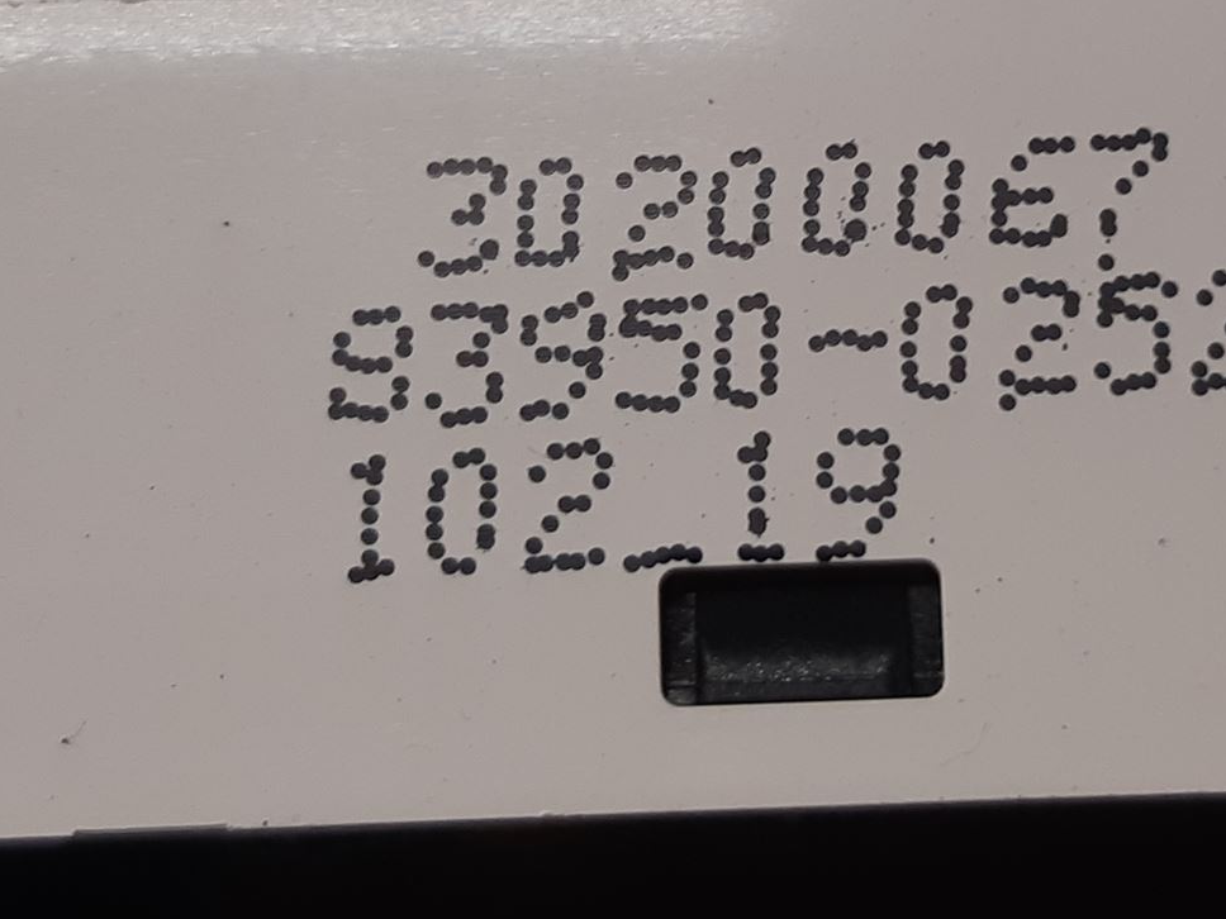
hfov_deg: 34.5
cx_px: 849
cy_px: 277
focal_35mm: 55
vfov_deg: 26.3
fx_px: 1948
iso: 64
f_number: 1.7
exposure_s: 1/50
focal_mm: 3.93
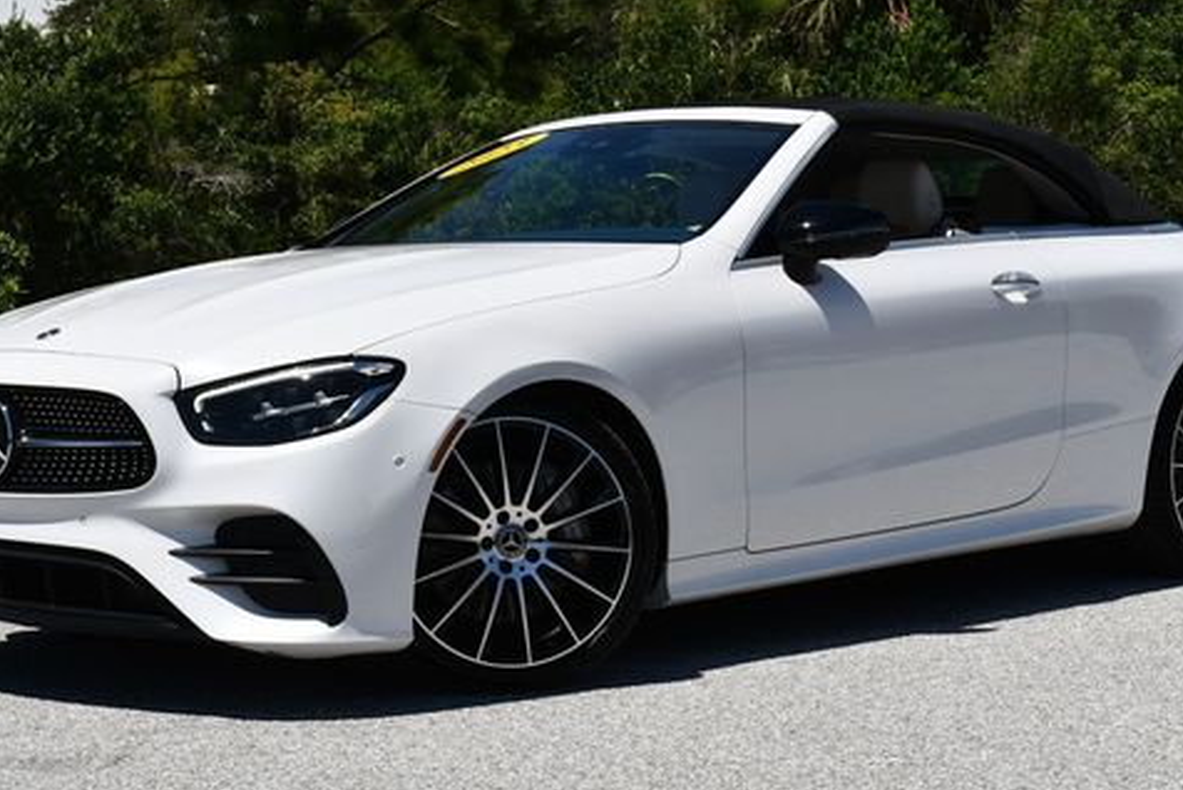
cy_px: 306
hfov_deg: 26.0
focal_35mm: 78
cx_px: 592
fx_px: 2565
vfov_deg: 17.5
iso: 100
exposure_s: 1/320
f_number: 9
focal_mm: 29
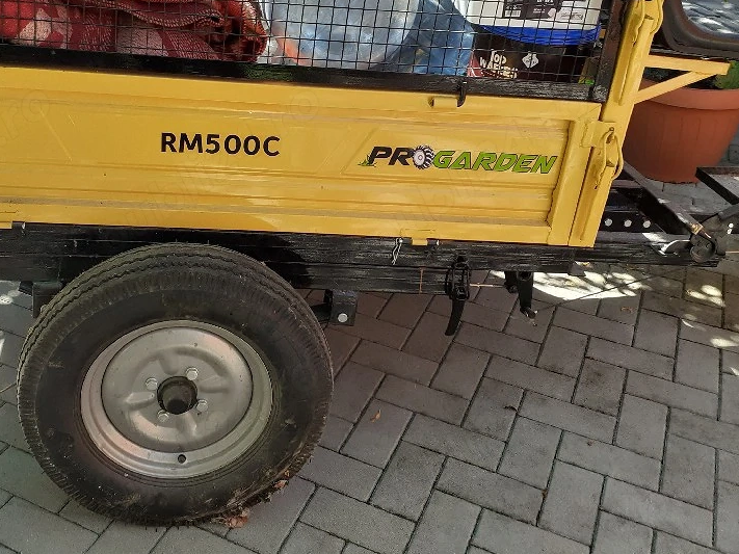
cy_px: 181
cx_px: 276
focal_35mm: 38
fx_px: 811
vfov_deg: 37.3
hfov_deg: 48.5
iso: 40
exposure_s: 1/227
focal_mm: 3.6
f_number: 1.9
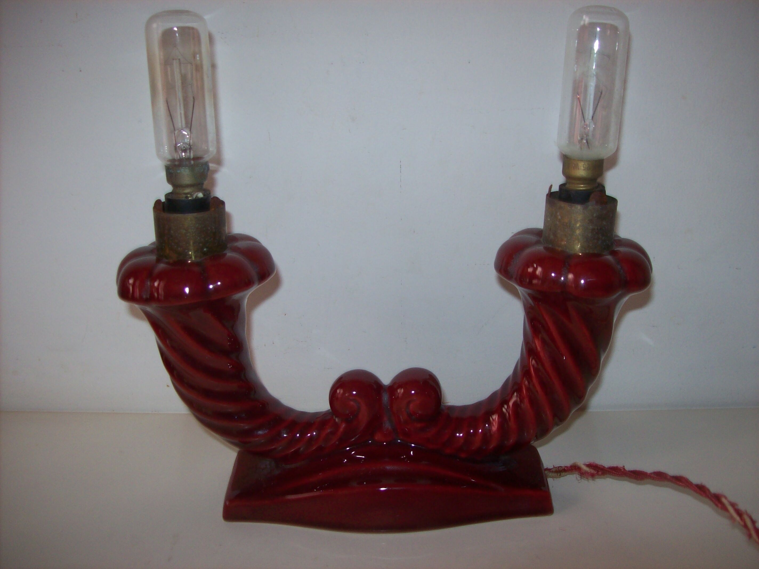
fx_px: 789
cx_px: 380
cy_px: 284
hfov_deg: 51.4
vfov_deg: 39.6
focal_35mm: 36
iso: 80
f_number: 2.7
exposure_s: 1/64
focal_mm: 6
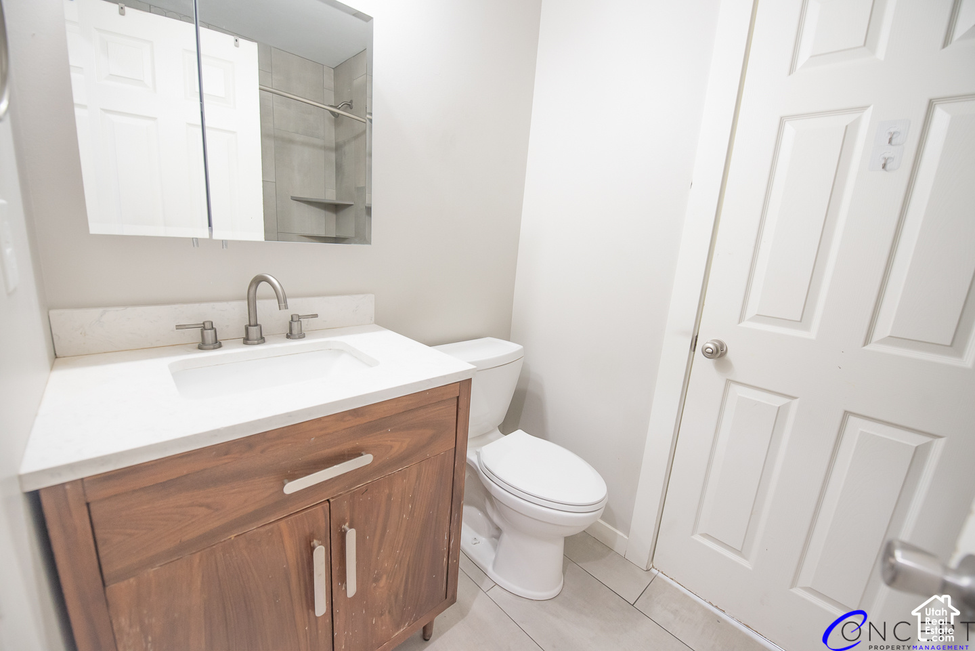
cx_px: 488
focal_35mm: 14
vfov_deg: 81.2
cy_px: 326
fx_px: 379
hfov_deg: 104.2
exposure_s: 1/160
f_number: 4
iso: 1000
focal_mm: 14
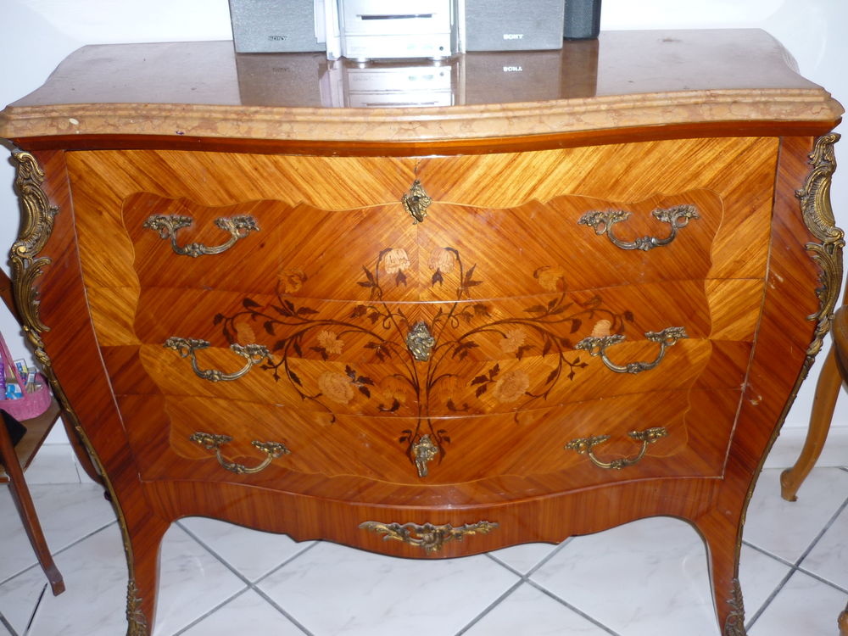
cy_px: 318
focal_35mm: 33
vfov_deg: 42.9
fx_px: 808
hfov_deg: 55.4
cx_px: 424
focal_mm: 5.5
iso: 100
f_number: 2.8
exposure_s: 1/30
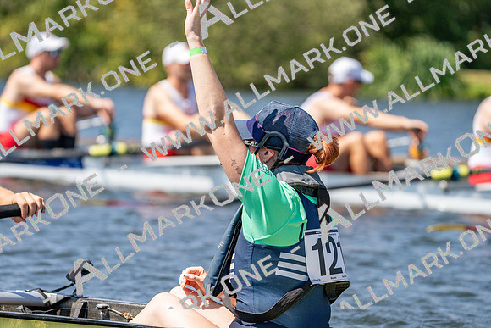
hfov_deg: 8.3
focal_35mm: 248
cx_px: 246
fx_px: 3383
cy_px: 164
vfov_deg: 5.5
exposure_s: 1/2000
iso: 320
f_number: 5.6
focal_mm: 248
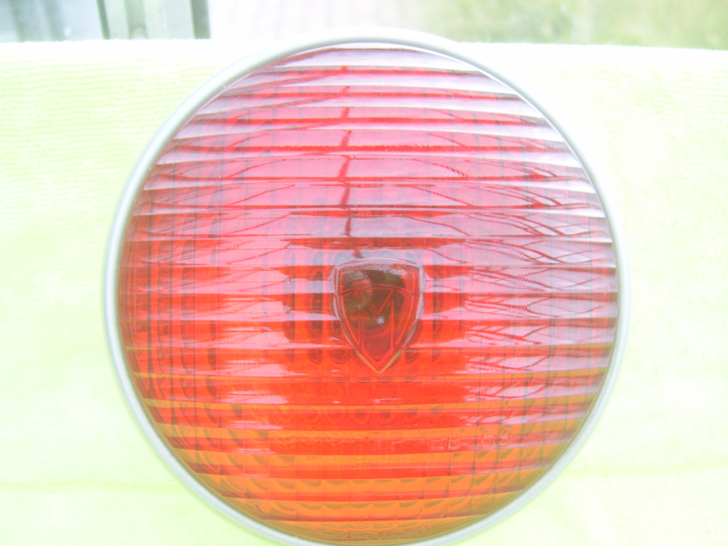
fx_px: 799
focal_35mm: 38
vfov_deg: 37.7
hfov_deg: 49.0
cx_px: 364
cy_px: 273
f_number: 2.8
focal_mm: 7.8
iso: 50
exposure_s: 1/50
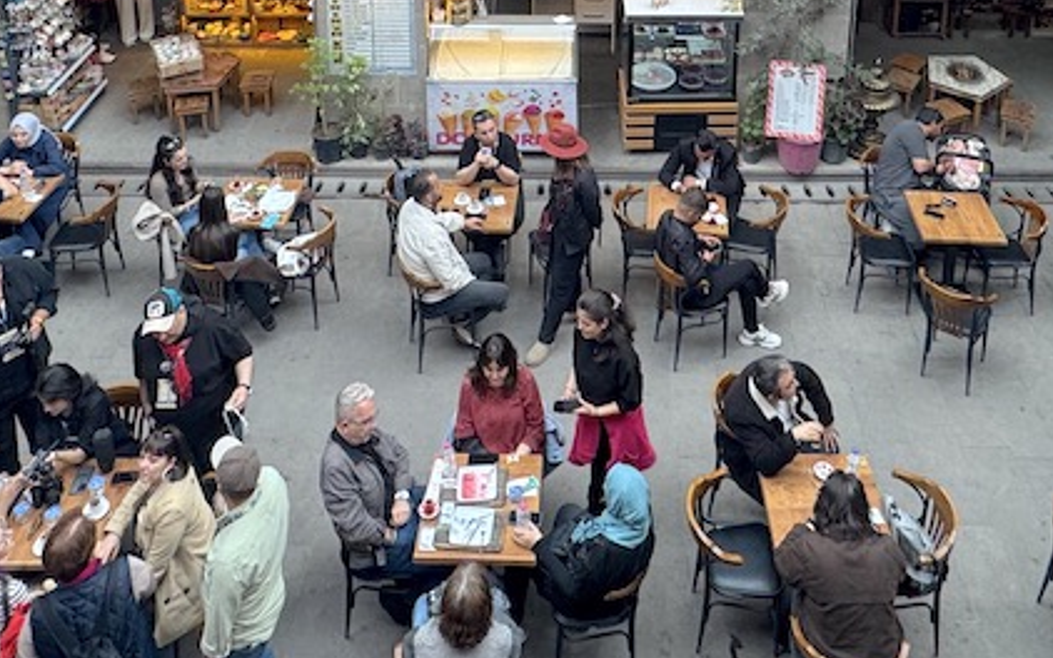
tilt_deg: -14.7
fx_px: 1033
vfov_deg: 29.6
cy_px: -160
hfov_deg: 53.9
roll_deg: -0.8
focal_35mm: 36
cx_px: 574
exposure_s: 1/99
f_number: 2.2
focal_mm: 2.22
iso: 100
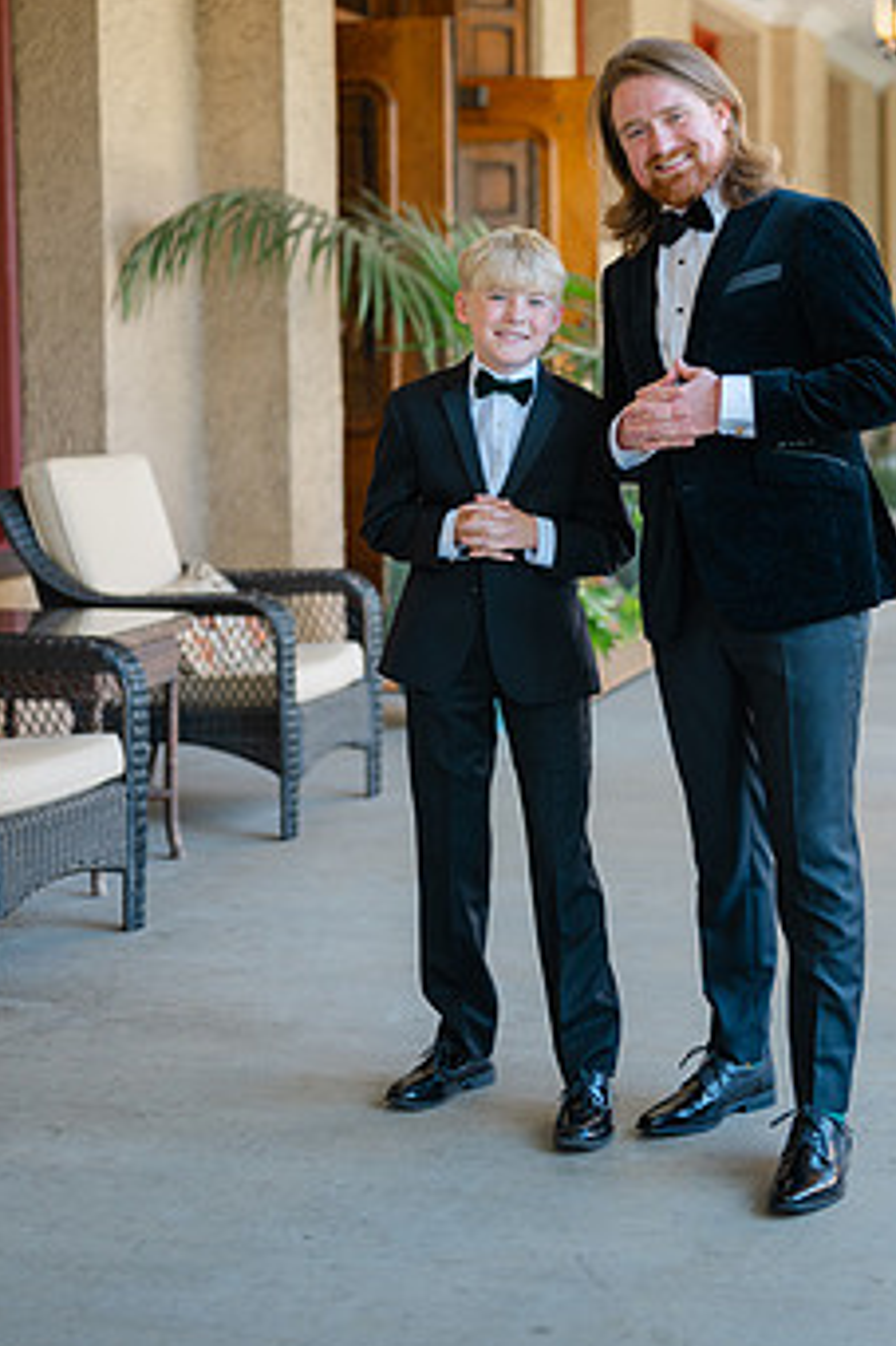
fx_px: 2466
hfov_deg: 20.5
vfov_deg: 30.4
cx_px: 580
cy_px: 489
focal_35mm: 66
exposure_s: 1/160
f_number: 1.8
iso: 64
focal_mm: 50
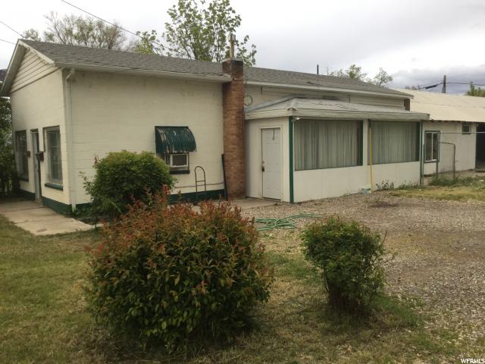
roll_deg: +2.2
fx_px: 434
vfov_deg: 45.4
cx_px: 242
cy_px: 182
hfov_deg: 58.4
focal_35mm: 31
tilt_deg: -5.0
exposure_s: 1/120
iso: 40
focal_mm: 3.3
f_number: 2.4
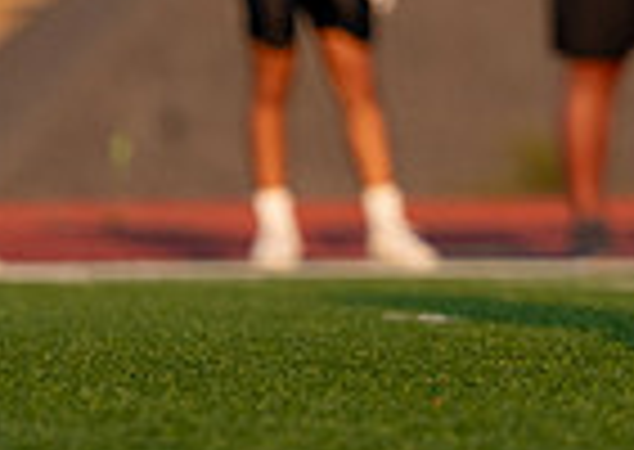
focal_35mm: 1173
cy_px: -405
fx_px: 21071
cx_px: 864
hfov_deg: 1.7
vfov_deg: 1.2
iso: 400
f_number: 2.8
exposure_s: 1/2500
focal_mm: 185
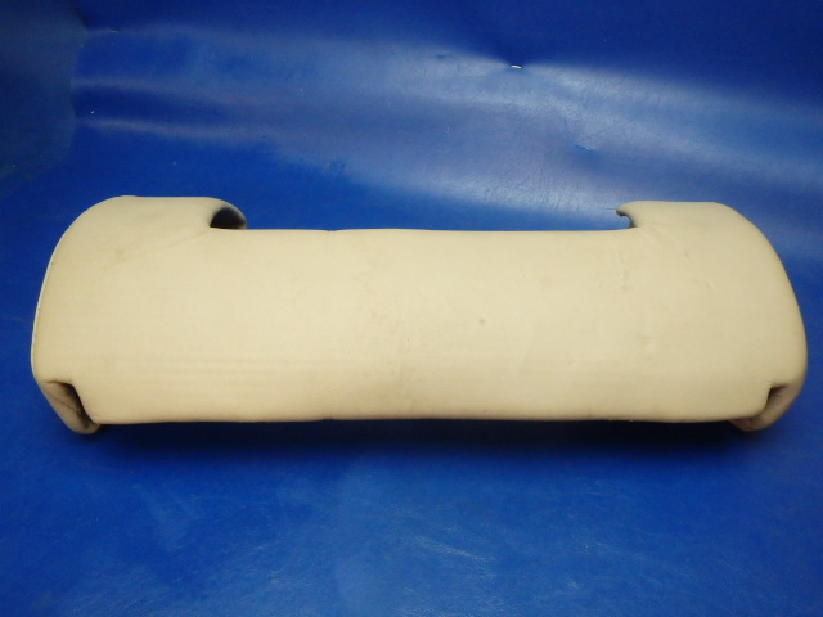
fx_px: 666
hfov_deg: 63.4
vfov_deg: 49.7
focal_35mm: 28
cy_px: 308
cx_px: 412
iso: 800
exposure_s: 1/80
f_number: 3.9
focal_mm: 5
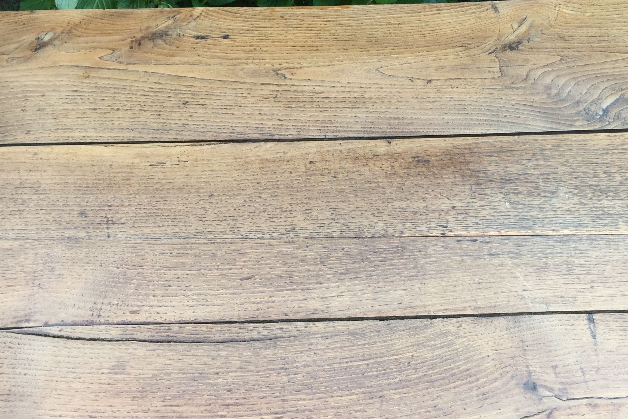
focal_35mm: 42
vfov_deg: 31.8
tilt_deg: -57.2
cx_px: 431
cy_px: 245
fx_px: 733
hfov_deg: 45.5
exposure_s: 1/168
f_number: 2.2
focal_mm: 4.15
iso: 32
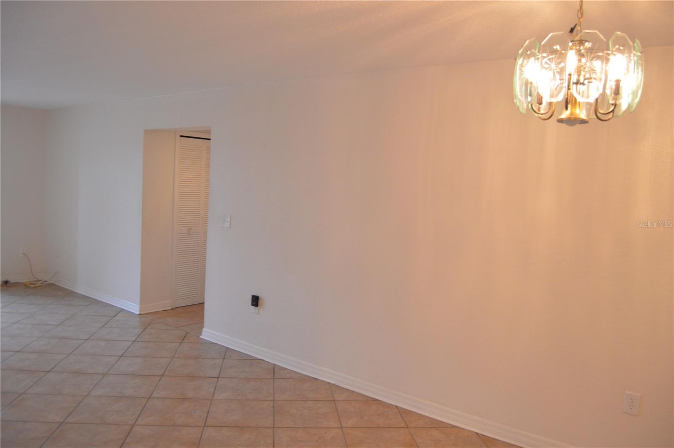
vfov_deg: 47.8
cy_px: 224
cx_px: 337
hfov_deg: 67.4
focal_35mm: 27
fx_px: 505
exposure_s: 1/60
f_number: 3.5
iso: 800
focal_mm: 18
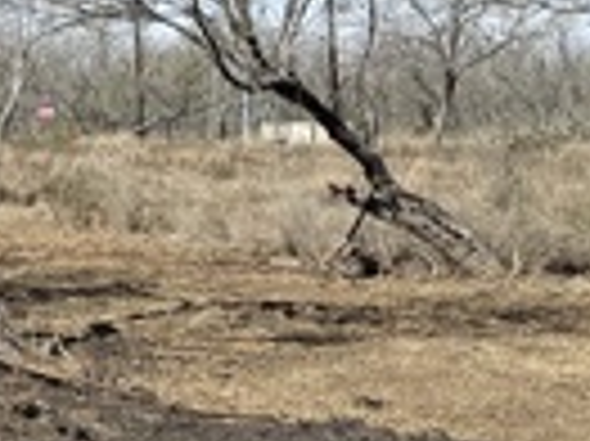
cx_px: -626
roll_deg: +0.3
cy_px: 18
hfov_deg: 14.0
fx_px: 1992
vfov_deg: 12.5
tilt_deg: +4.2
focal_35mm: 117
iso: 80
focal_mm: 6.76
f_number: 1.78
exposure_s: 1/4975
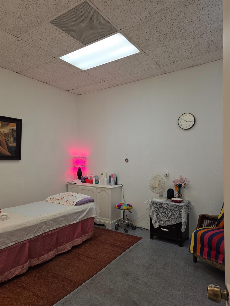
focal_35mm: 23
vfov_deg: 73.9
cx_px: 115
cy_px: 153
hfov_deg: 58.9
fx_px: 204
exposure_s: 1/120
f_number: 1.7
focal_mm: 6.25
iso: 100
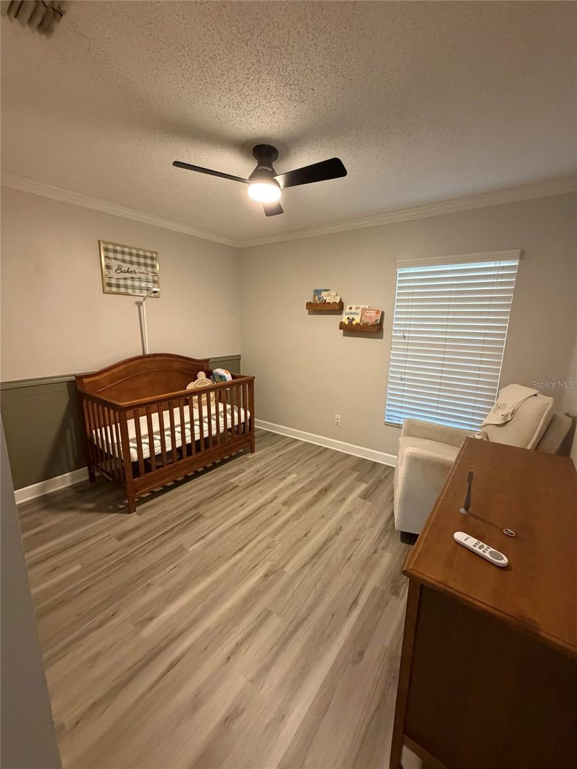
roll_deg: -1.7
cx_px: 288
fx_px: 311
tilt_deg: -11.2
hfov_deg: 85.7
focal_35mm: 14
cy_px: 384
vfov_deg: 102.1
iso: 800
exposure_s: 1/60
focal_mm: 2.22
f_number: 2.2
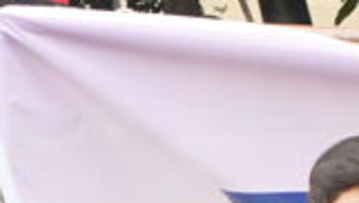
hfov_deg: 7.9
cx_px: 814
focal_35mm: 255
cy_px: 433
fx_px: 2430
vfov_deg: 4.7
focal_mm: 34
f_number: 5.6
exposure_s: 1/200
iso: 250
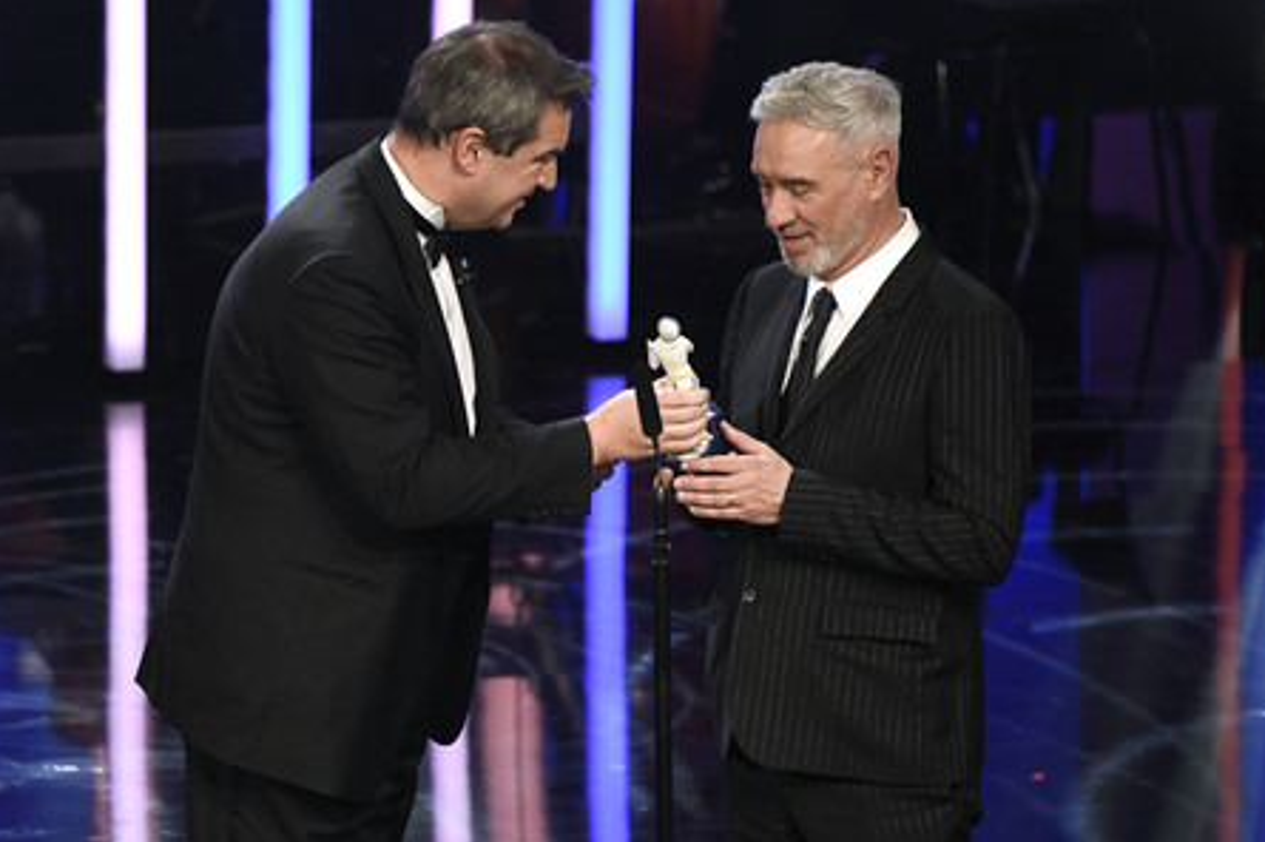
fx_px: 10674
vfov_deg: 4.5
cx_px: 630
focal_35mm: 304
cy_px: 418
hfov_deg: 6.8
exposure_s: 1/160
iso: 3200
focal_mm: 300
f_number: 6.3
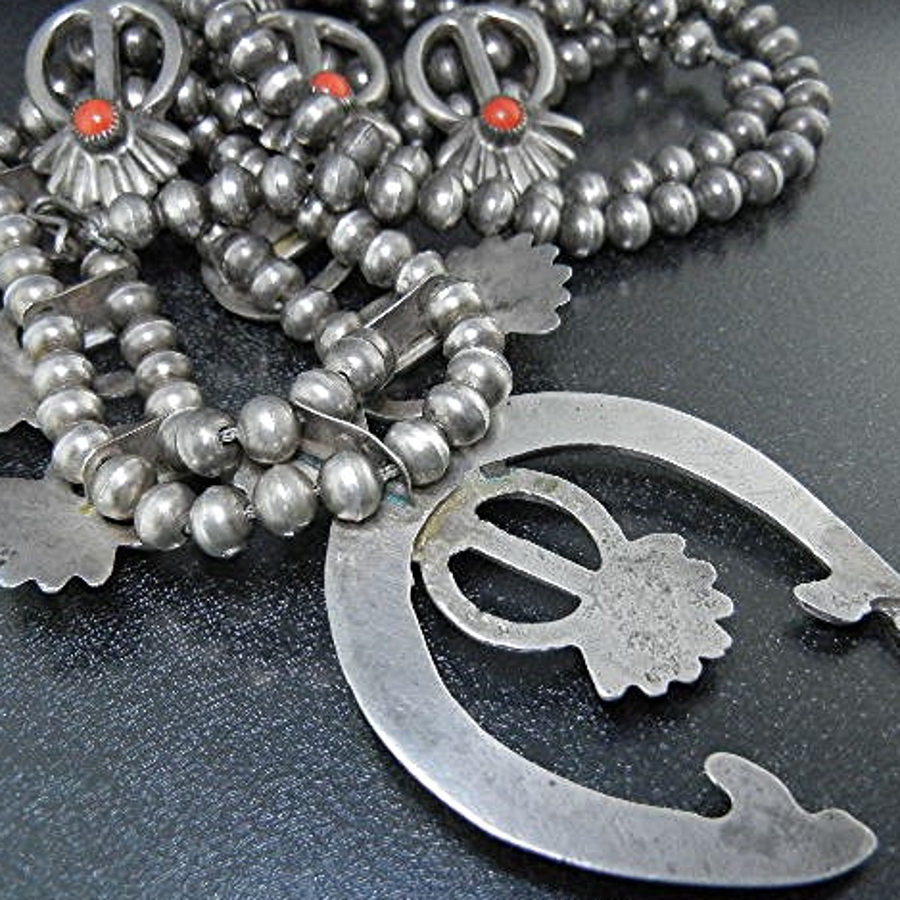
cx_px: 418
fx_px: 1206
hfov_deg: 40.9
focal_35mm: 41
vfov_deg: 40.9
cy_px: 453
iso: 800
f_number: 7.2
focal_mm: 6.2
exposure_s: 1/30
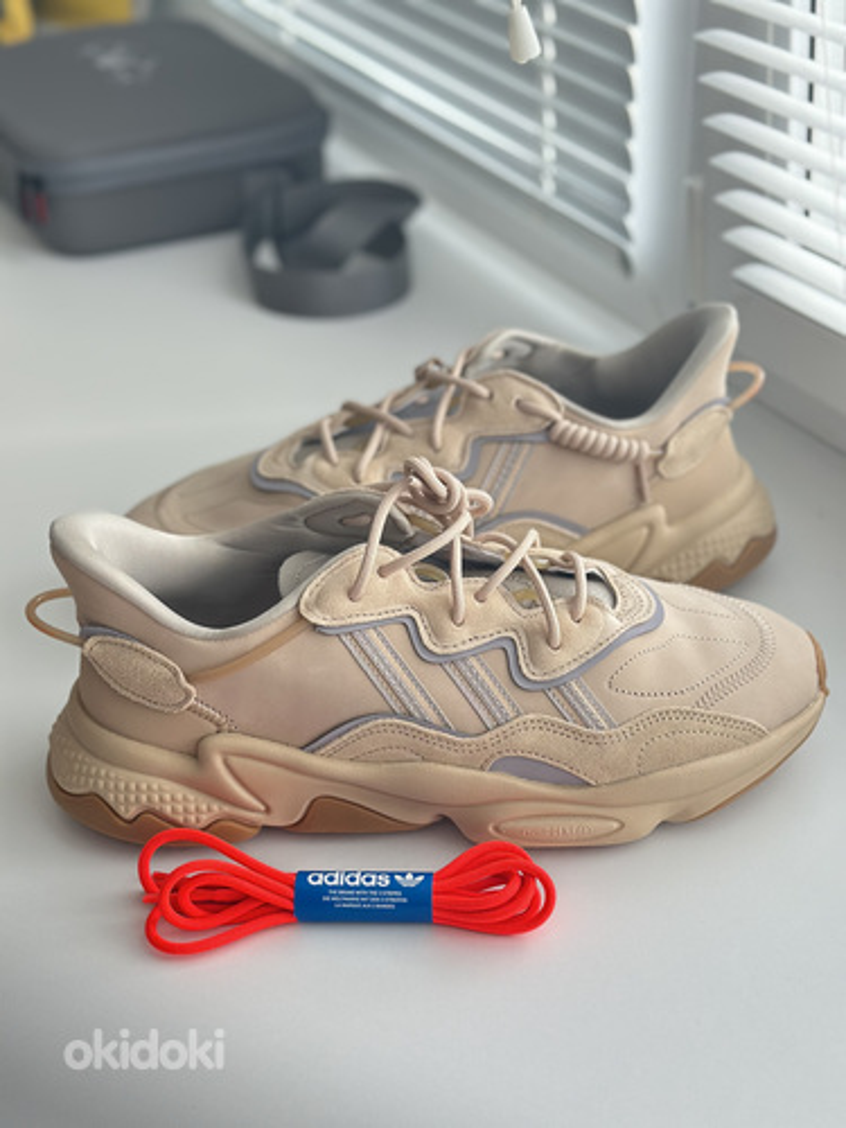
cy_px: 564
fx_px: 1564
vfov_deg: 39.7
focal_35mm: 48
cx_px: 423
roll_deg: +1.5
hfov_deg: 30.3
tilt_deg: -32.7
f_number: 1.78
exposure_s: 1/121
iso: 100
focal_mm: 6.86
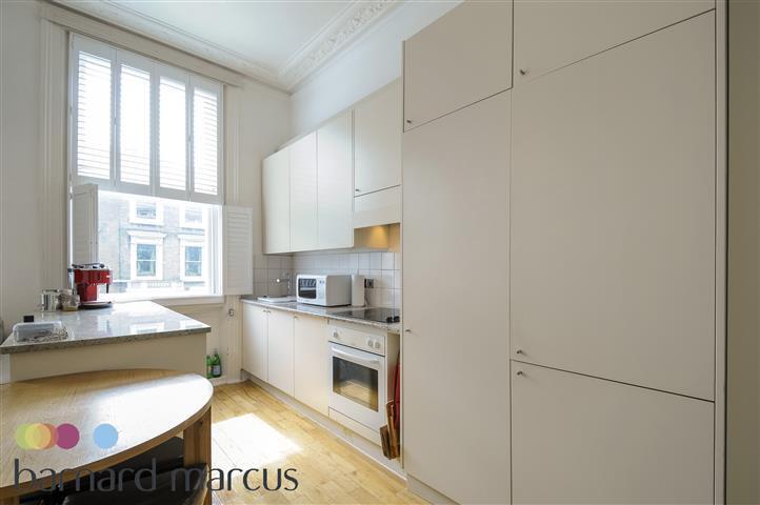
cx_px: 380
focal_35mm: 15
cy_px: 252
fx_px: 316
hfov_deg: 100.4
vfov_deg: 77.2
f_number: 7.1
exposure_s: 1/40
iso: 400
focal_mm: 10
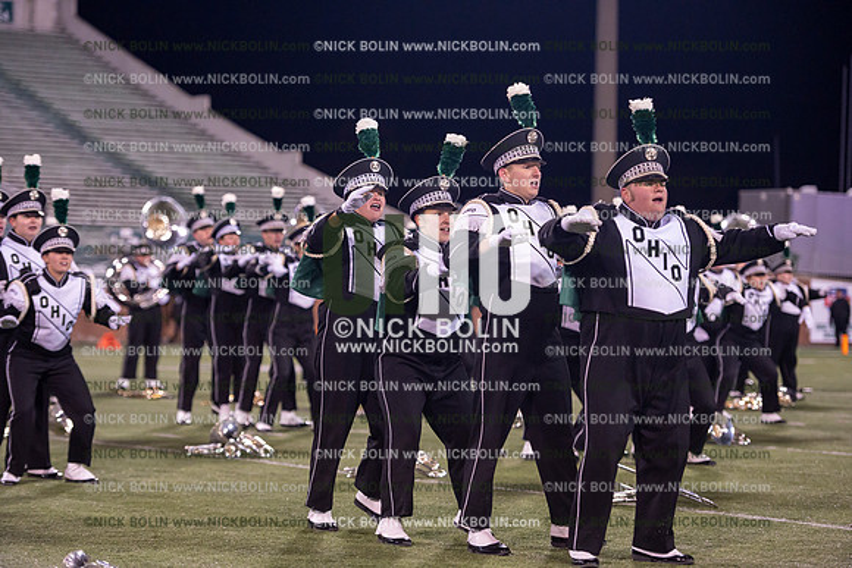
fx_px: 2651
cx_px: 426
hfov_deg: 18.3
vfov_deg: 12.2
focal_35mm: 112
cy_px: 284
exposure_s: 1/1250
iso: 2500
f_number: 2.8
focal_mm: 112
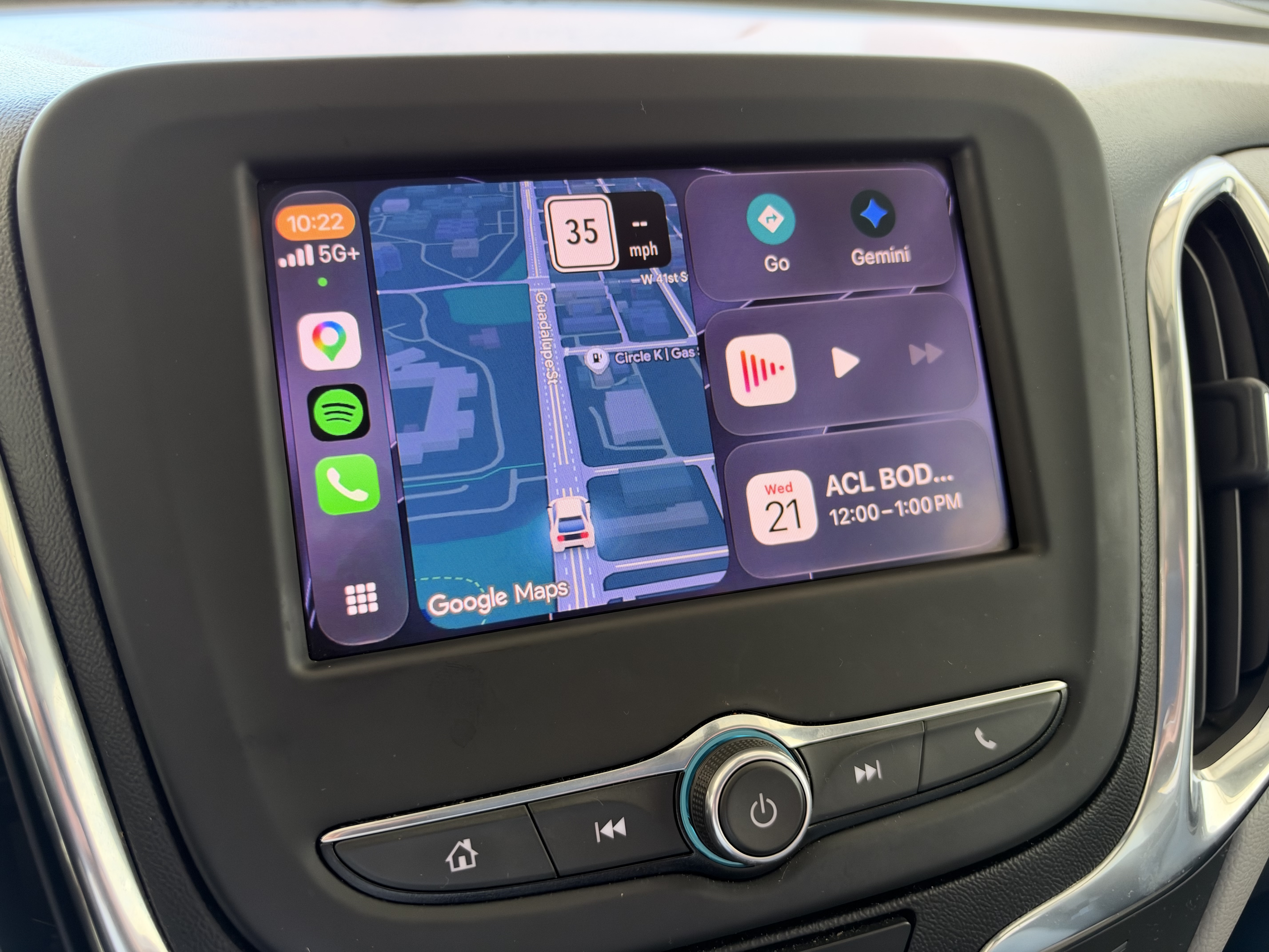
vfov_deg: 56.8
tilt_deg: -29.9
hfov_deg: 71.6
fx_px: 880
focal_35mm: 24
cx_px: 634
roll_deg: -2.7
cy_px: 476
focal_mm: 6.93
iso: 400
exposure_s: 1/71
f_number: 1.8
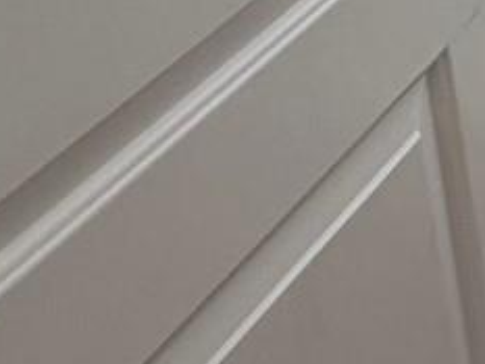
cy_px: -518
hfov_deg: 12.5
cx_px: 1338
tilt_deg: -12.1
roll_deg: -0.2
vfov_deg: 12.2
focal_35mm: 96
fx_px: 1346
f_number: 2.2
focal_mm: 2.22
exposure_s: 1/120
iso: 50
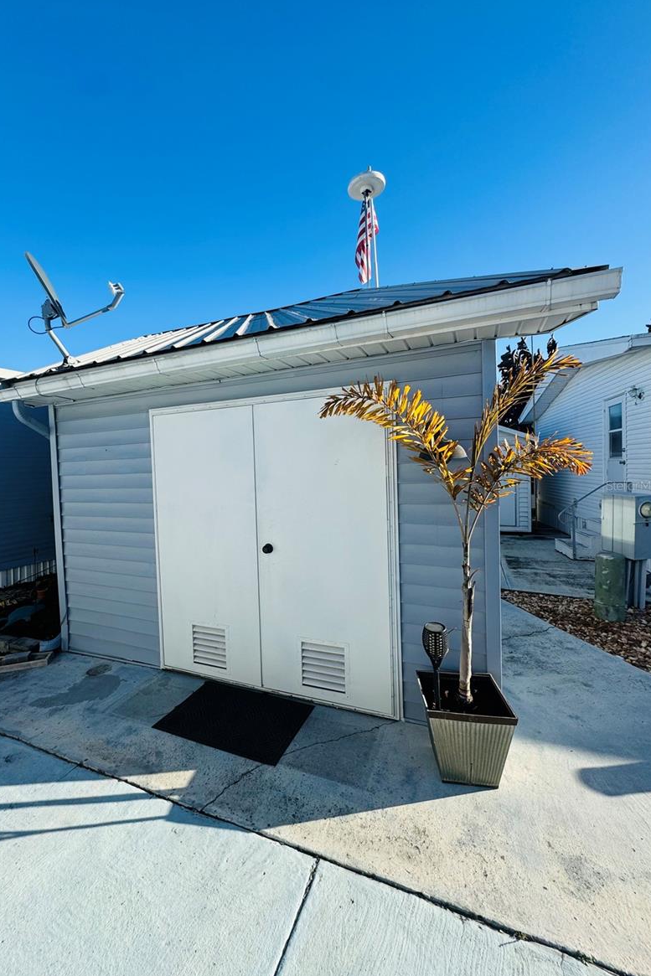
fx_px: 407
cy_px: 485
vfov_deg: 100.4
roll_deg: +2.6
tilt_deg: -3.9
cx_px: 288
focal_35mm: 15
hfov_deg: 77.1
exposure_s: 1/1256
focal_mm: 2.22
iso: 50
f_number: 2.2
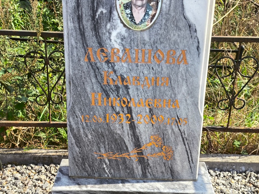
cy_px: 97
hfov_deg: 38.2
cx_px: 130
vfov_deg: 29.1
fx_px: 374
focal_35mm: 50
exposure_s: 1/612
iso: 50
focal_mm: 4.71
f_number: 1.7
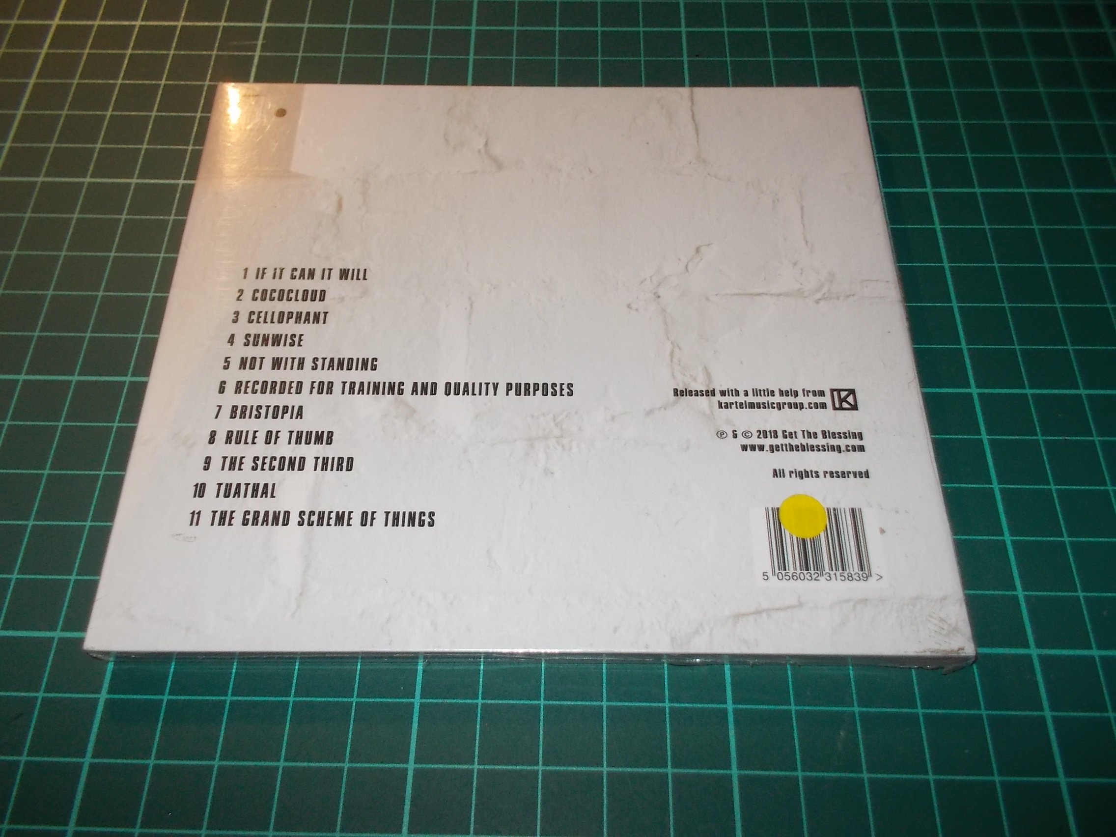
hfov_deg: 61.7
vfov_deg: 48.2
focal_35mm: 29
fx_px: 935
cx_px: 558
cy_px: 418
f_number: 3.3
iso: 200
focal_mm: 4.1
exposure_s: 1/30
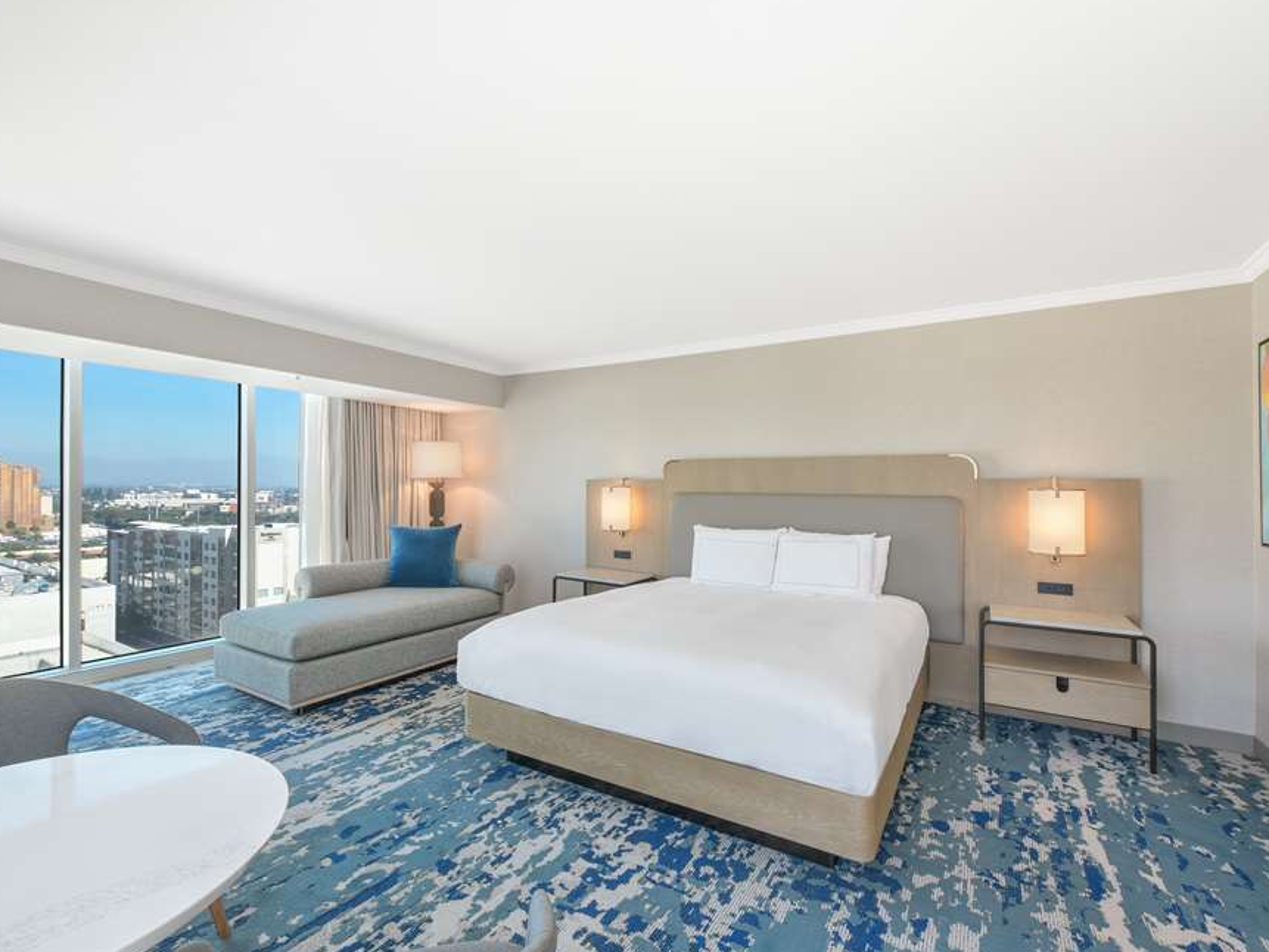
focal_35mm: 16
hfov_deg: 94.5
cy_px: 496
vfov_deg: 78.1
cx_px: 614
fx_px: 587
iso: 400
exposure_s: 1/40
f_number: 9
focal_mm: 14
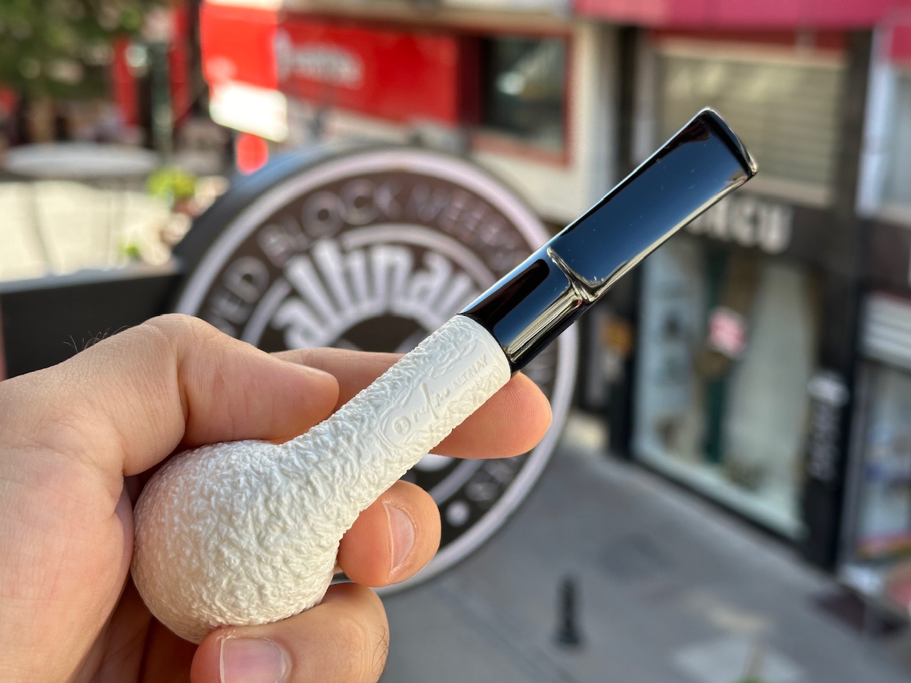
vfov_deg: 30.3
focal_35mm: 48
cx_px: 456
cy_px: 342
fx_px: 1263
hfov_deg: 39.7
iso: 64
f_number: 1.78
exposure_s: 1/450
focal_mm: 6.86
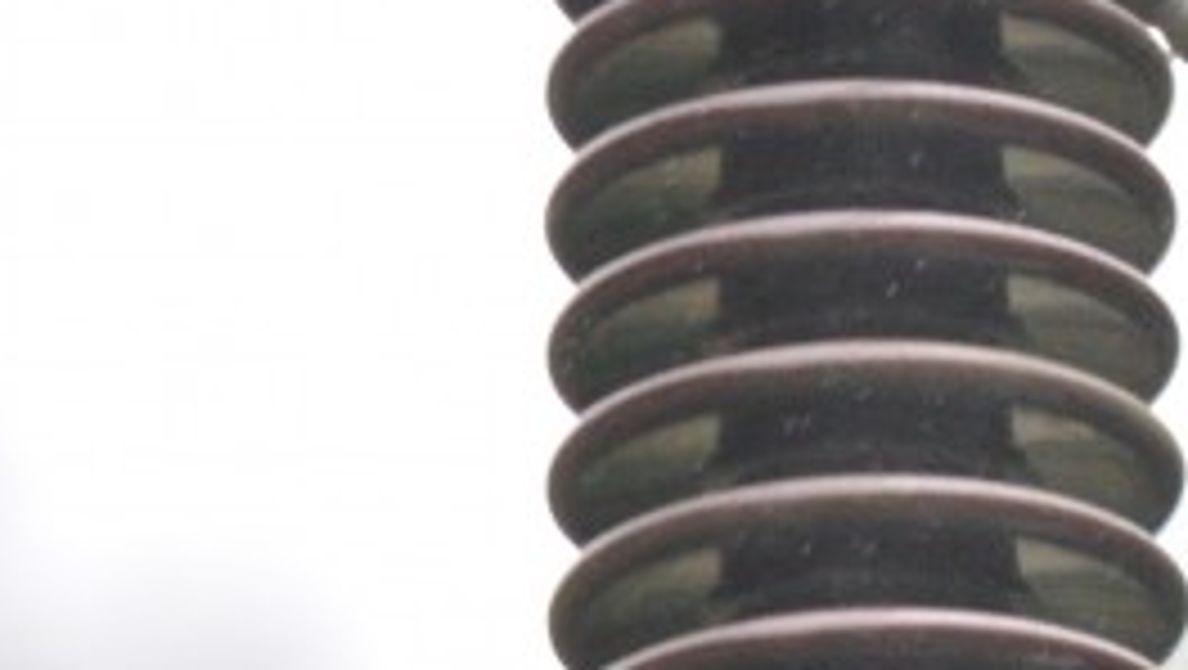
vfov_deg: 0.3
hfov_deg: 0.6
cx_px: 2308
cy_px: 605
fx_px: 117972
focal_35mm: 3742
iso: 2500
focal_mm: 600
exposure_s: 1/320
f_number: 6.3
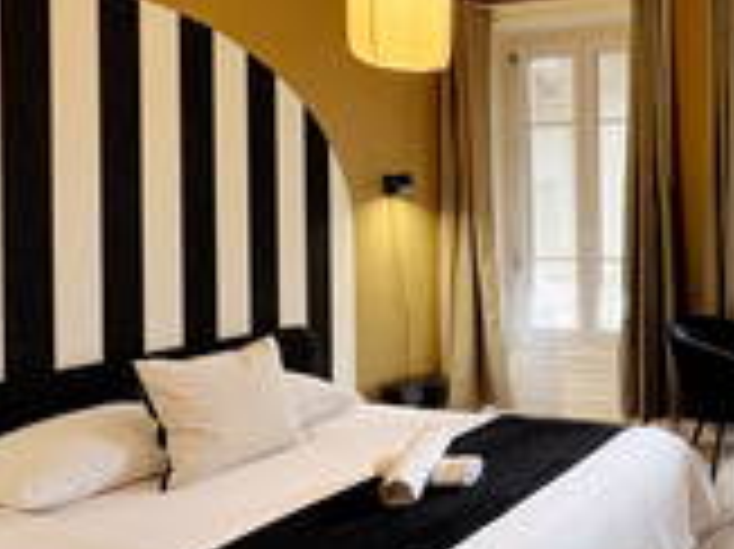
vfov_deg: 45.0
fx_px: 657
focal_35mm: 31
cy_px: 207
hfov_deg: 44.6
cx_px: 806
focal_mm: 2.22
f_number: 2.2
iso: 125
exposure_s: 1/50
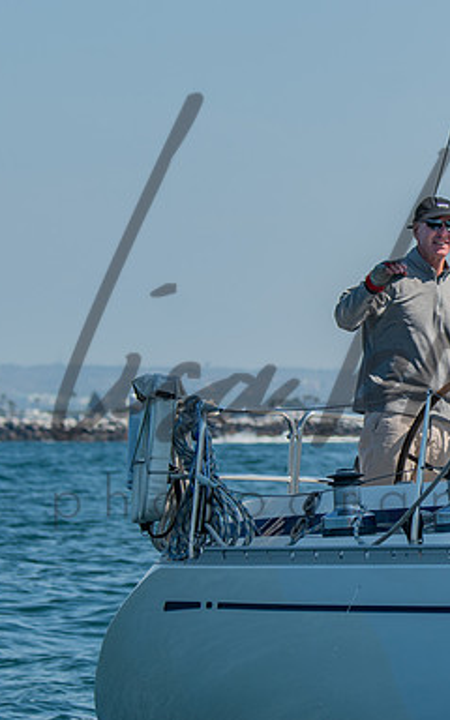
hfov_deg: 4.6
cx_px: 461
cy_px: 361
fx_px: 5612
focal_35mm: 286
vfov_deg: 7.3
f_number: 5.6
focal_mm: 120
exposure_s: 1/500
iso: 100
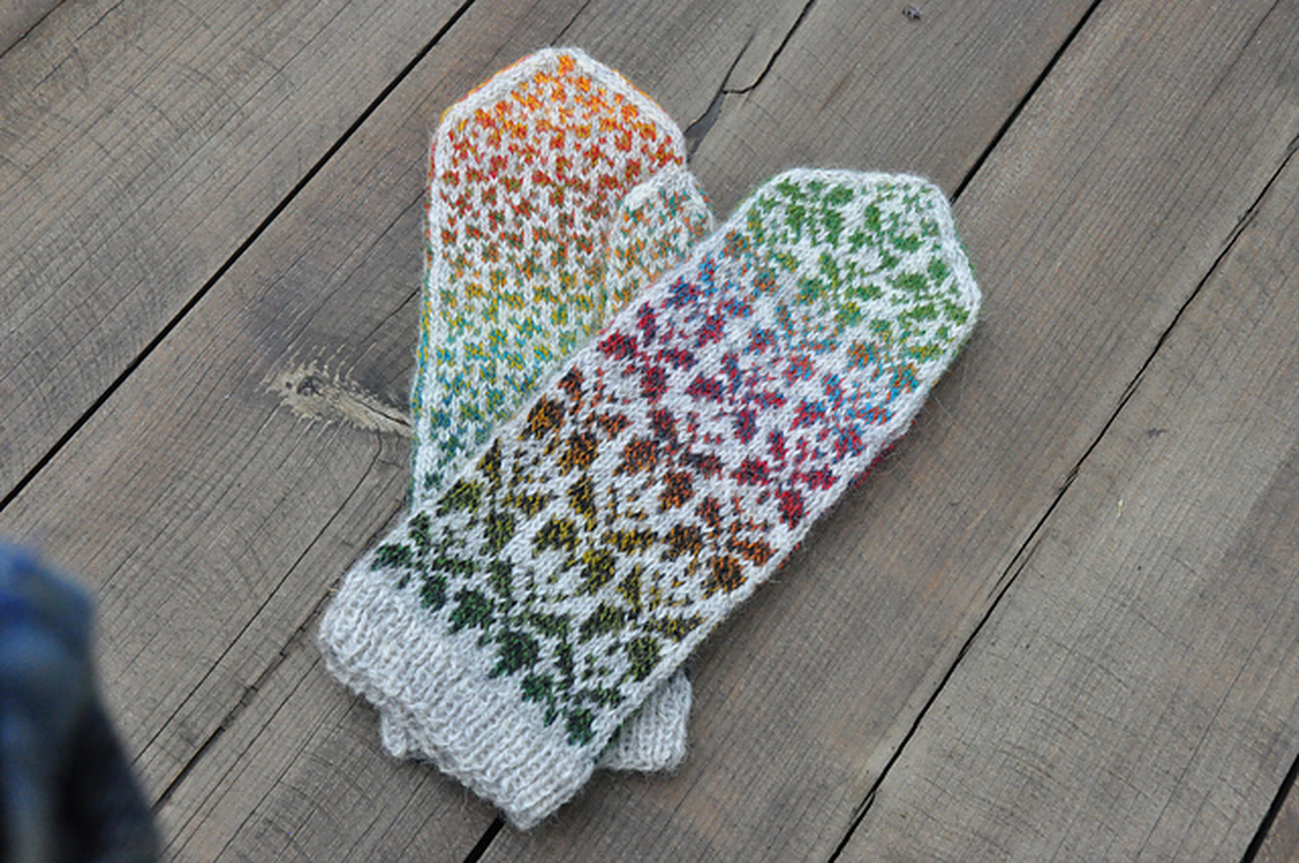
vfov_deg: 28.0
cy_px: 432
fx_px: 1730
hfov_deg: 41.2
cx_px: 650
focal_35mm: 48
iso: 2500
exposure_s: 1/400
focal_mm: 32
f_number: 10
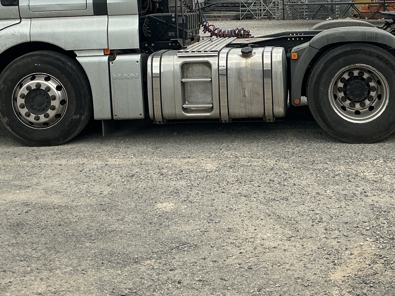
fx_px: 628
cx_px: 246
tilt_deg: -4.9
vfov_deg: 25.6
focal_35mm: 55
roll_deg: +2.2
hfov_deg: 34.8
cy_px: 22
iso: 25
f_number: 1.8
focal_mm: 3
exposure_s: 1/1912
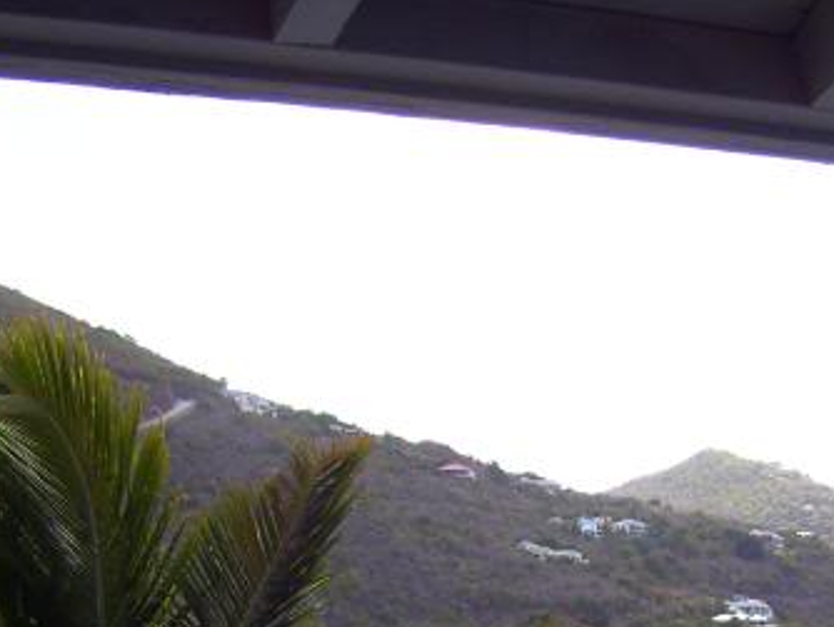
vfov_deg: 16.6
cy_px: 707
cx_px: 486
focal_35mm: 86
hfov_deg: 22.7
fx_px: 2073
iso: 80
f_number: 2.7
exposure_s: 1/500
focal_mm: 6
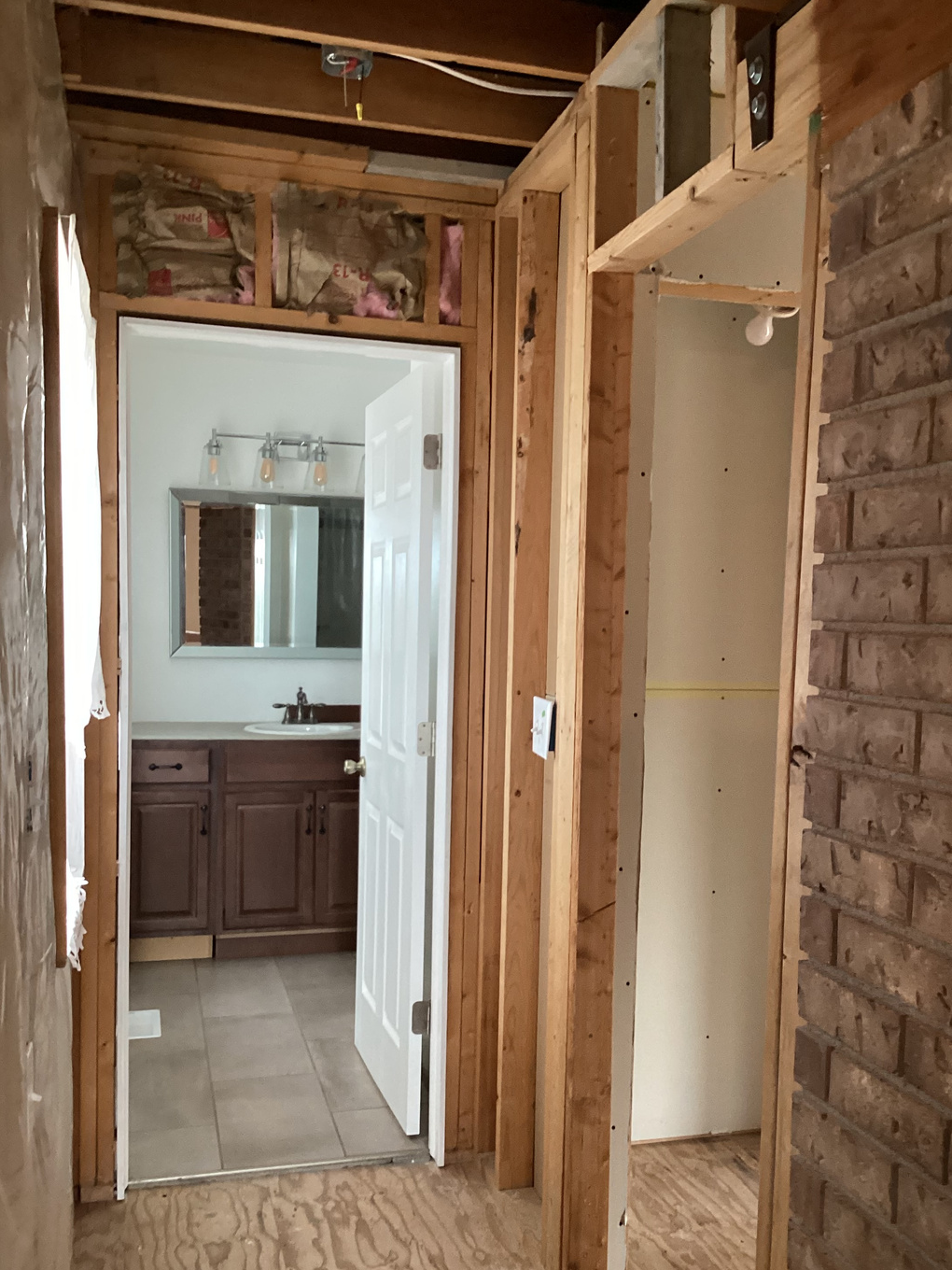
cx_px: 529
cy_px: 715
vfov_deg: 52.5
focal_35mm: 35
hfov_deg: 40.6
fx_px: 1283
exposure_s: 1/40
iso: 320
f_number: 2.4
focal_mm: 3.3
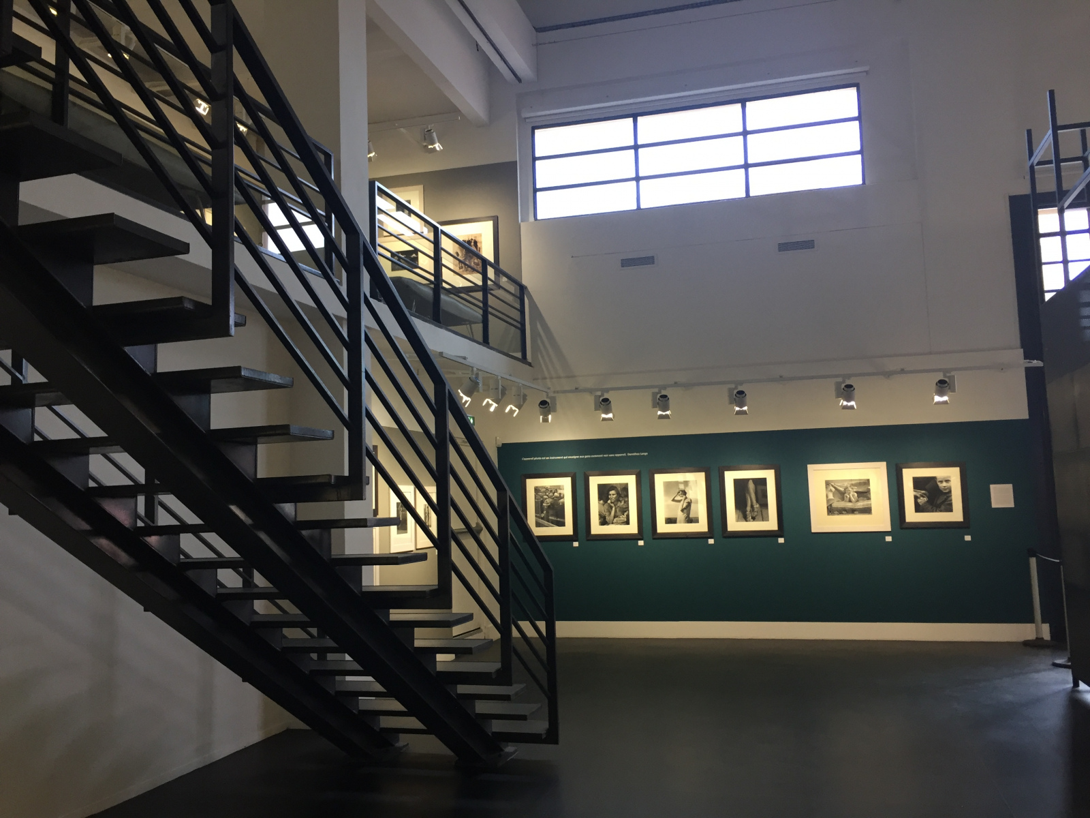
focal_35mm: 29
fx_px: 913
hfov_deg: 61.7
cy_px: 409
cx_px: 545
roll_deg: +0.9
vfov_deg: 48.2
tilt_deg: +6.7
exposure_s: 1/33
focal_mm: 4.15
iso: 100
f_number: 2.2
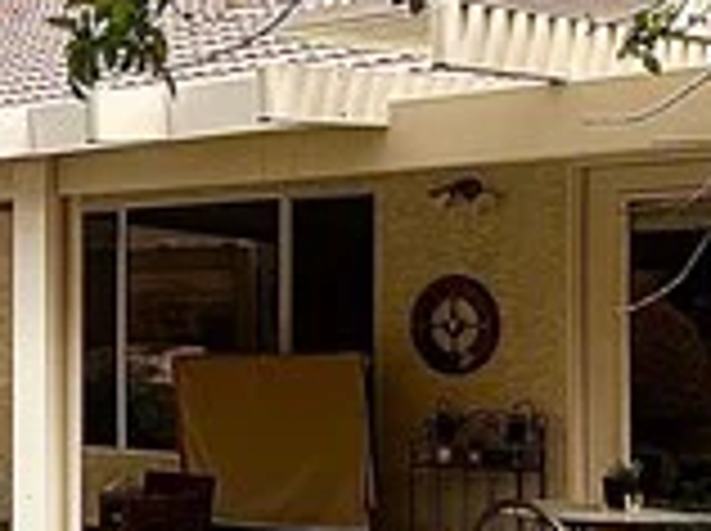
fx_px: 1866
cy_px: 274
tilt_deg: +3.3
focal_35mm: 91
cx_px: -184
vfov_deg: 16.2
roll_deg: -1.1
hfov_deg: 20.0
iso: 40
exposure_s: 1/1082
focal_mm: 2.22
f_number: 2.2
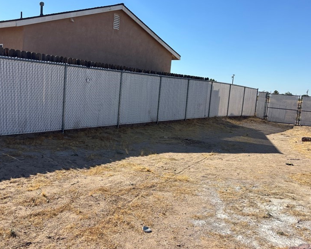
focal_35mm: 36
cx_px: 133
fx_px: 331
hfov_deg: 50.1
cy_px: 115
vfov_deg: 41.1
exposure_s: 1/4425
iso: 50
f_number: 1.6
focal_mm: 5.96
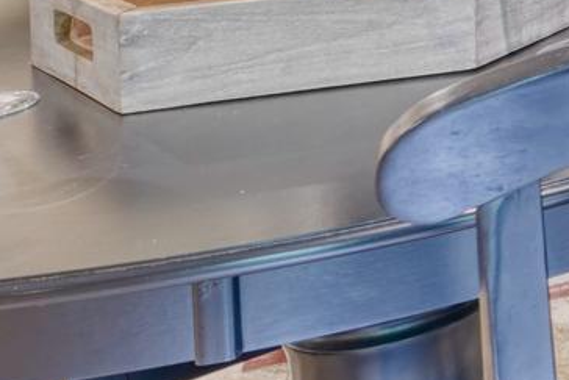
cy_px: -407
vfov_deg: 13.0
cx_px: 1499
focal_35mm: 90
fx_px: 1423
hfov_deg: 13.3
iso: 640
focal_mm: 16
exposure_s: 1/10
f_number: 7.1
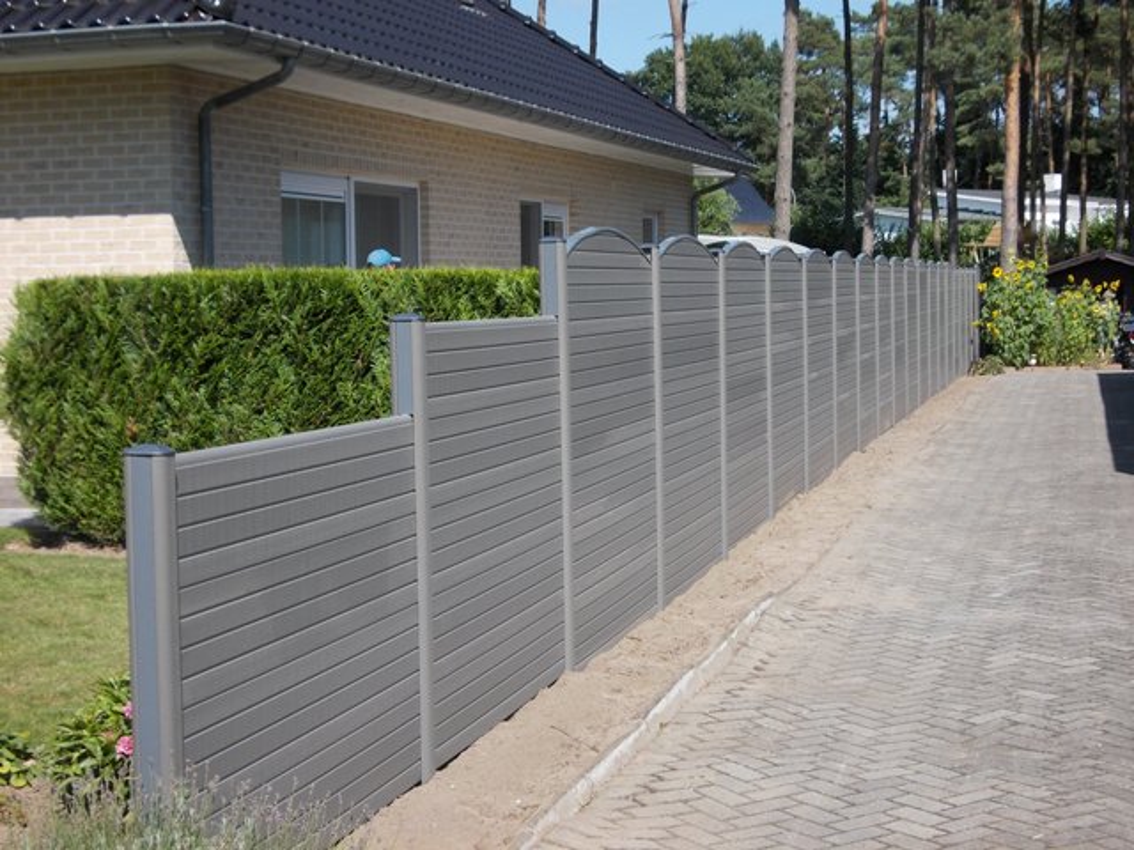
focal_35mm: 60
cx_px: 567
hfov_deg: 32.2
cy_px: 425
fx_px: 1966
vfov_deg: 24.4
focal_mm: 8.5
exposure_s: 1/500
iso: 80
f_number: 4
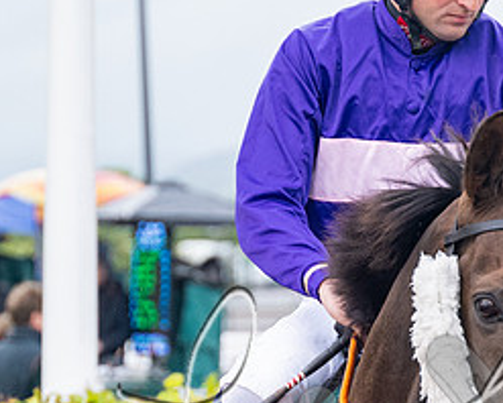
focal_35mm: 377
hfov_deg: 5.1
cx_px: 446
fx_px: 5617
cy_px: 238
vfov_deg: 4.1
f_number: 4
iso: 800
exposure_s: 1/1600
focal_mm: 98
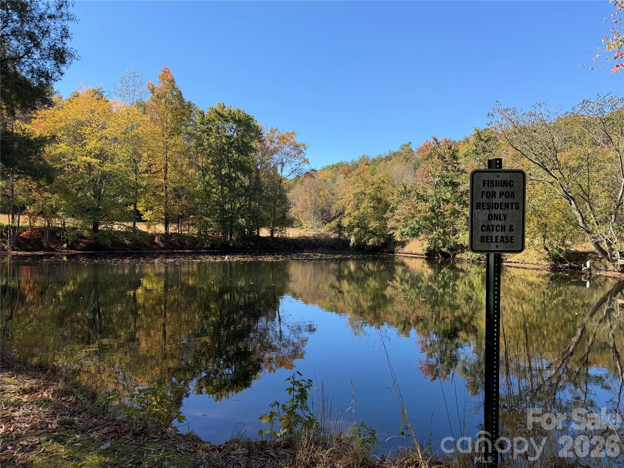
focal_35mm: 24
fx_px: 433
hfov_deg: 71.6
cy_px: 234
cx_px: 312
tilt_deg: -0.1
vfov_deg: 56.8
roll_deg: +0.8
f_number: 1.78
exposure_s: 1/1812
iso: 80
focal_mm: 6.76
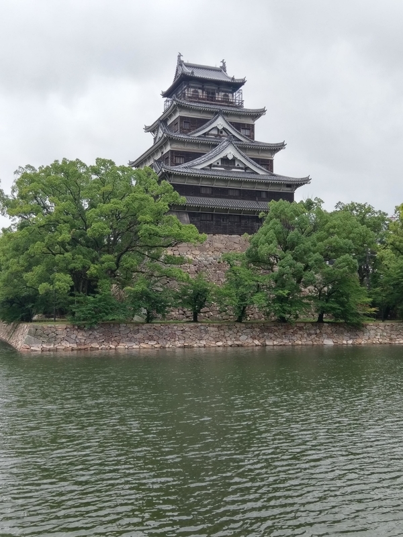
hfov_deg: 53.1
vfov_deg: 67.3
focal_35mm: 26
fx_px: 404
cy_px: 268
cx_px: 202
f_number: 1.8
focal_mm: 4.58
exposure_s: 1/615
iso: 100
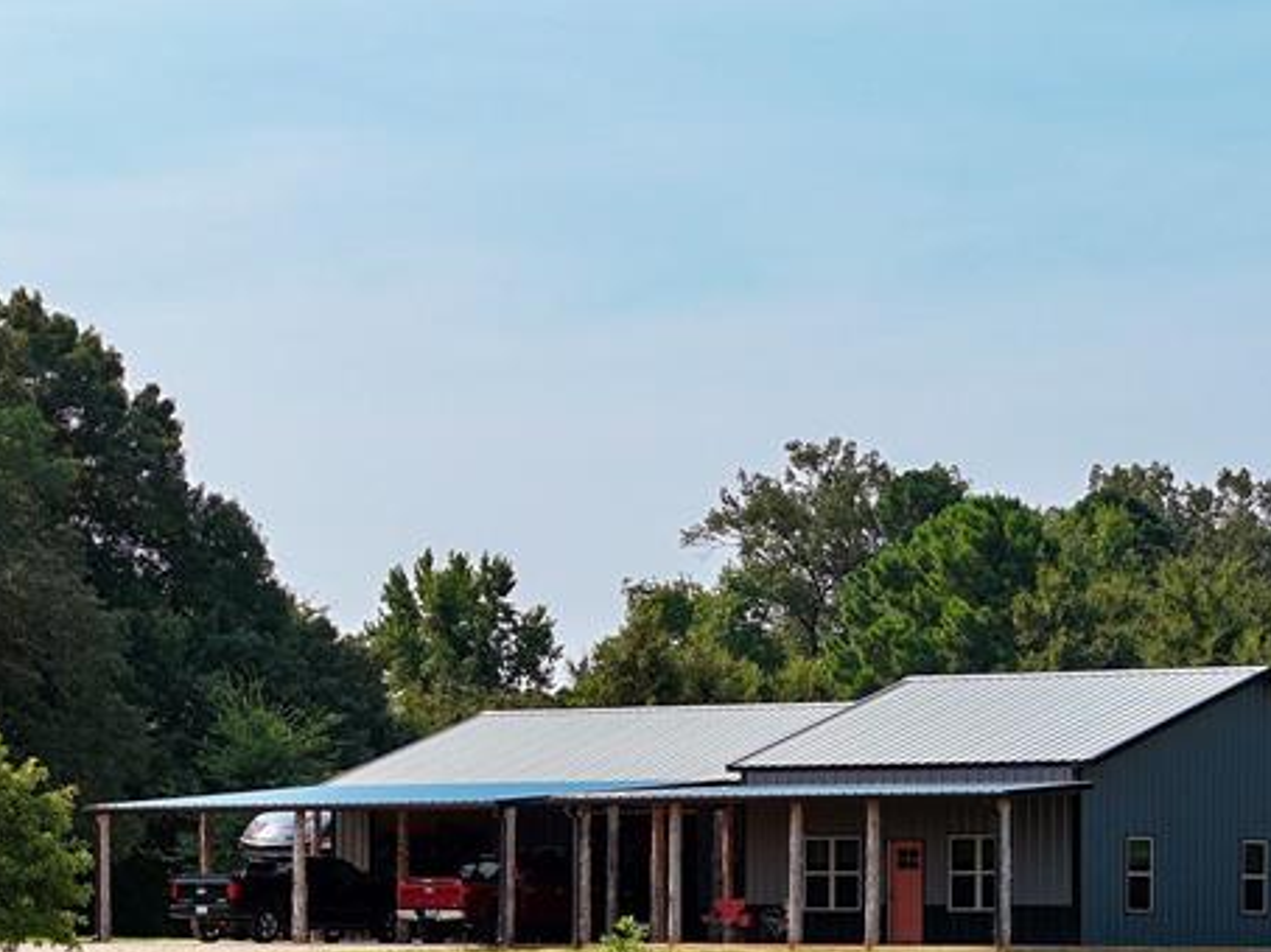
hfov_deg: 12.5
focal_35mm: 158
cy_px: 840
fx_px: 5798
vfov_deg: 9.3
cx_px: 745
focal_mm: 19.35
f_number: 2.8
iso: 210
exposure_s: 1/2000
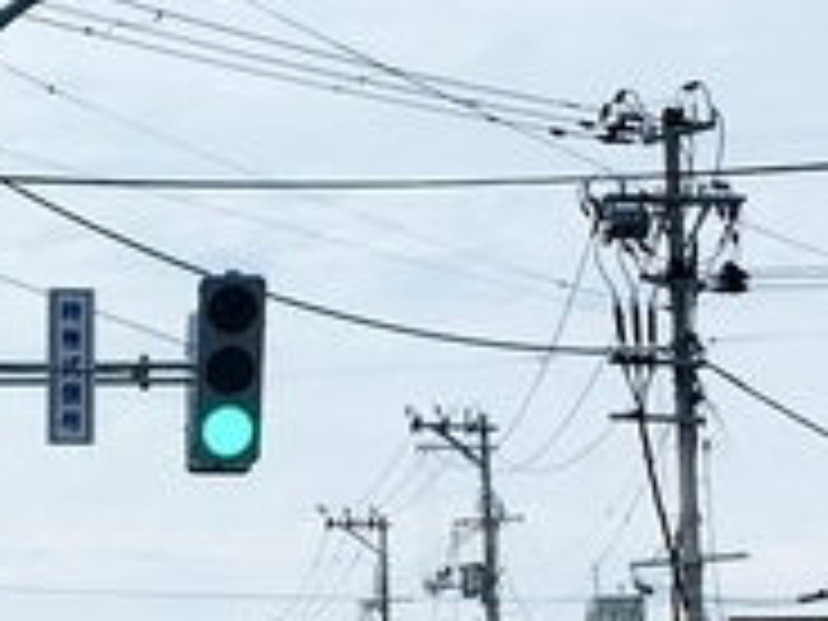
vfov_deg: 7.9
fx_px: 4521
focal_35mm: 189
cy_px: 432
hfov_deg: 10.5
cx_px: 477
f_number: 2.2
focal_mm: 4.15
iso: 25
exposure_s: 1/1282
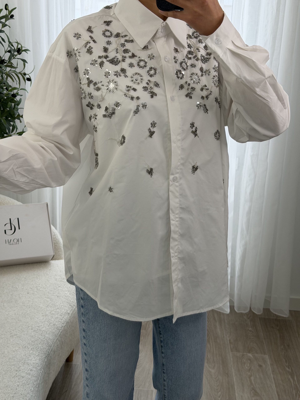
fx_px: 555
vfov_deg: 39.7
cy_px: 200
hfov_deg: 30.3
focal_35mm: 48
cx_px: 150
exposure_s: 1/247
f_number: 1.78
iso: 64
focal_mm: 6.76
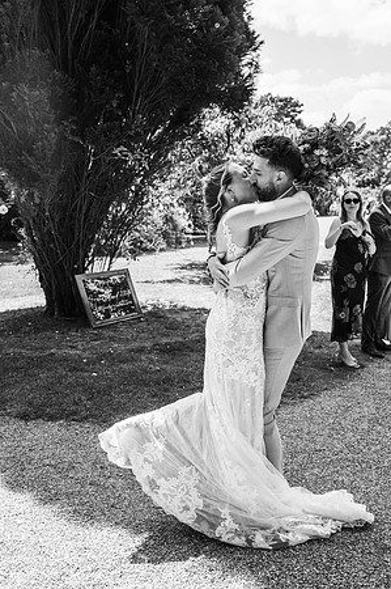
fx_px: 571
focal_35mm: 35
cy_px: 294
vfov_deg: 54.5
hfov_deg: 37.8
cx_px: 196
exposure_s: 1/500
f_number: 4.5
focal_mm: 35
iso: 100
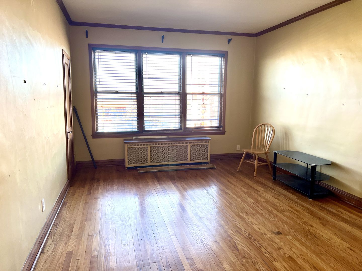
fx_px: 272
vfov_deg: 53.1
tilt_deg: -9.1
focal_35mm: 26
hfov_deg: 67.3
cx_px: 181
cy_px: 136
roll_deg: +0.4
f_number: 1.5
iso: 50
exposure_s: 1/121
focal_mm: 5.7
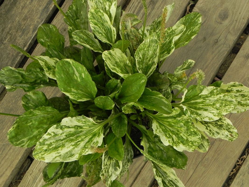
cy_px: 94
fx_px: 611
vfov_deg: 17.4
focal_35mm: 85
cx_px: 124
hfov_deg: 23.0
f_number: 4.5
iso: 160
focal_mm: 15.1
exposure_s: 1/640
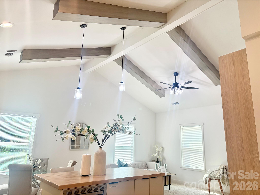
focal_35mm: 26
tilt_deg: +13.5
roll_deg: -0.9
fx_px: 195
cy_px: 98
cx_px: 130
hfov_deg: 67.3
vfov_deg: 53.1
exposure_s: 1/209
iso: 80
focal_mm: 5.96
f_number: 1.6
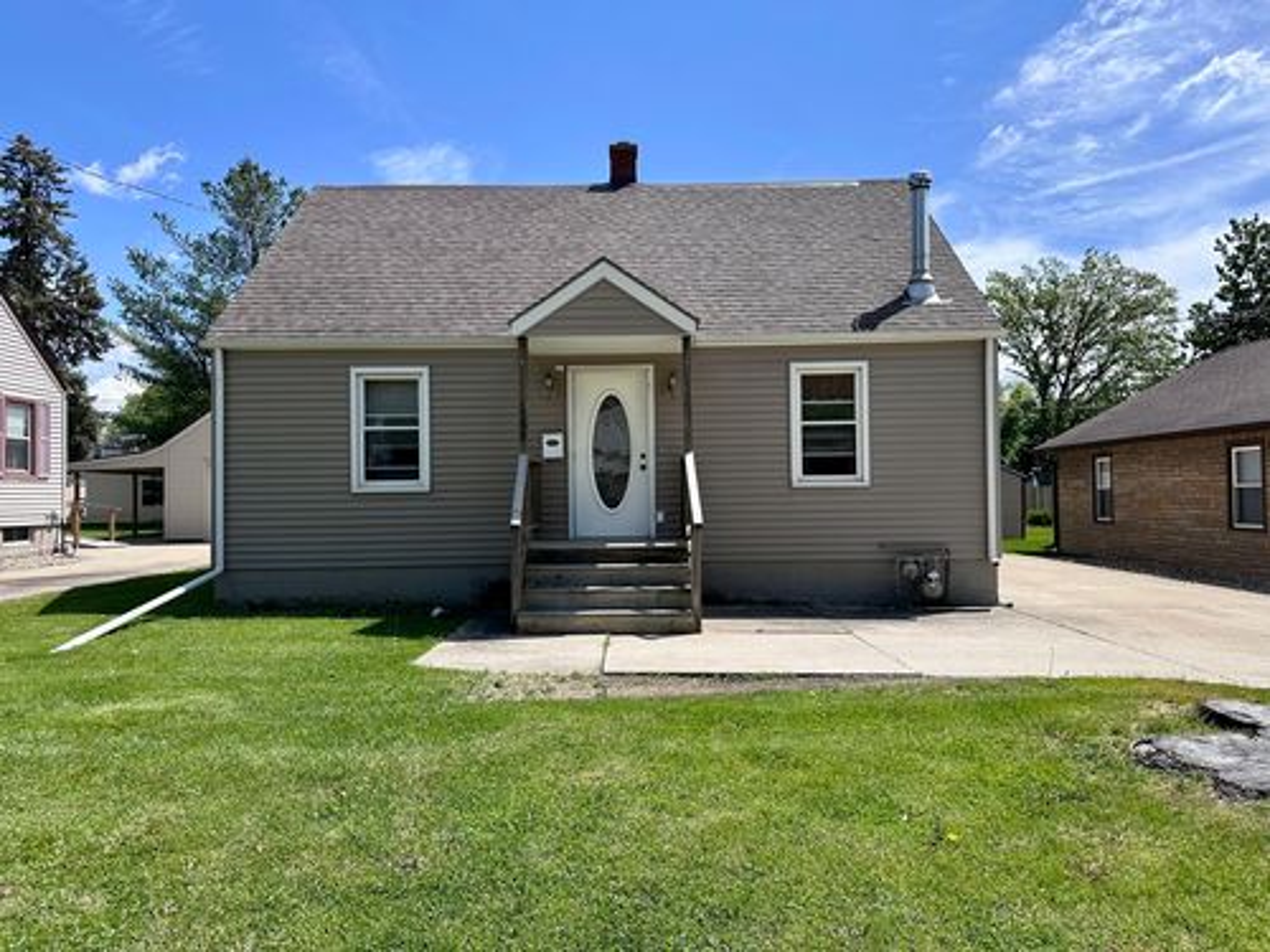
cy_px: 476
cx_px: 635
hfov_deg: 71.6
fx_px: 881
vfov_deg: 56.8
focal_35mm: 24
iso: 80
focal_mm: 6.86
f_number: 1.78
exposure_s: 1/4184
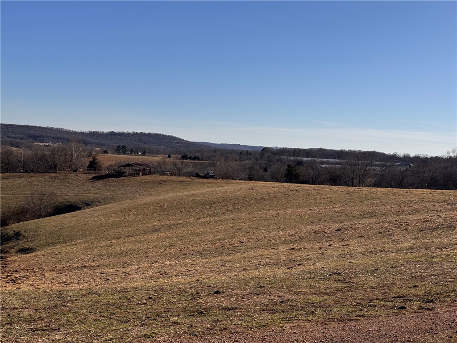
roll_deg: -4.1
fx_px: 634
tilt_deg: -2.4
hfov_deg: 39.7
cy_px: 172
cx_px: 228
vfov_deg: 30.3
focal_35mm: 48
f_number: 1.78
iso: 64
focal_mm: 6.76
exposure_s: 1/7937
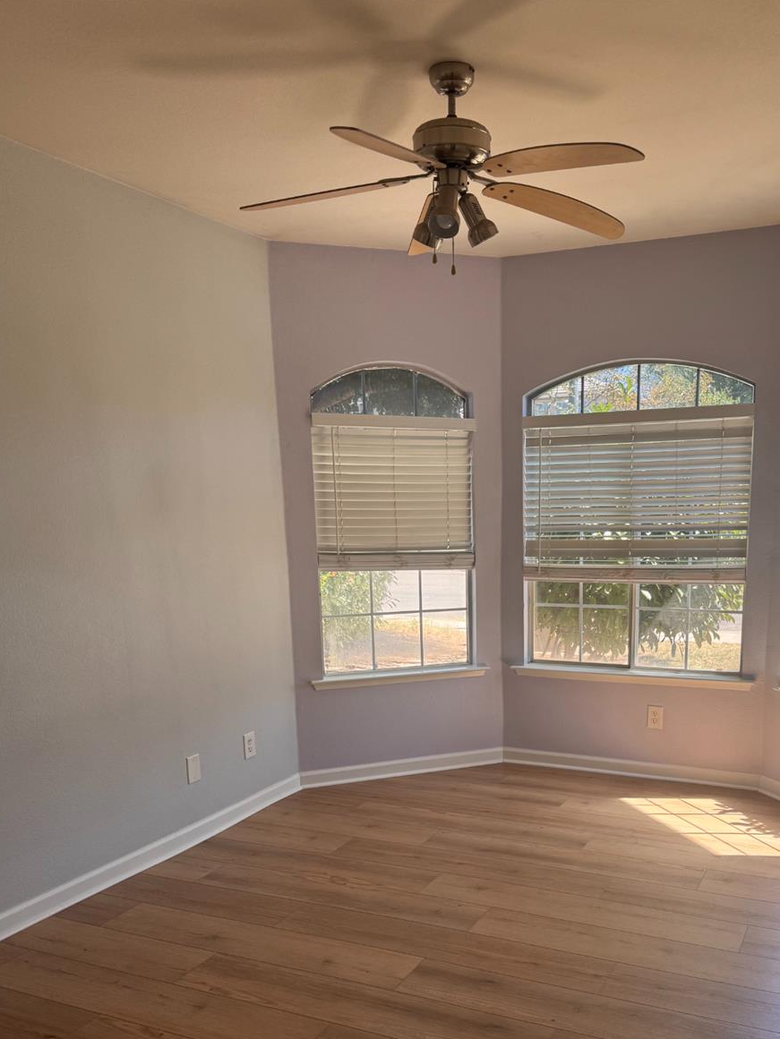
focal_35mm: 31
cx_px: 467
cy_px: 667
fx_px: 931
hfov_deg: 45.2
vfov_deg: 57.4
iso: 80
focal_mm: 6.76
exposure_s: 1/234
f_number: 1.78
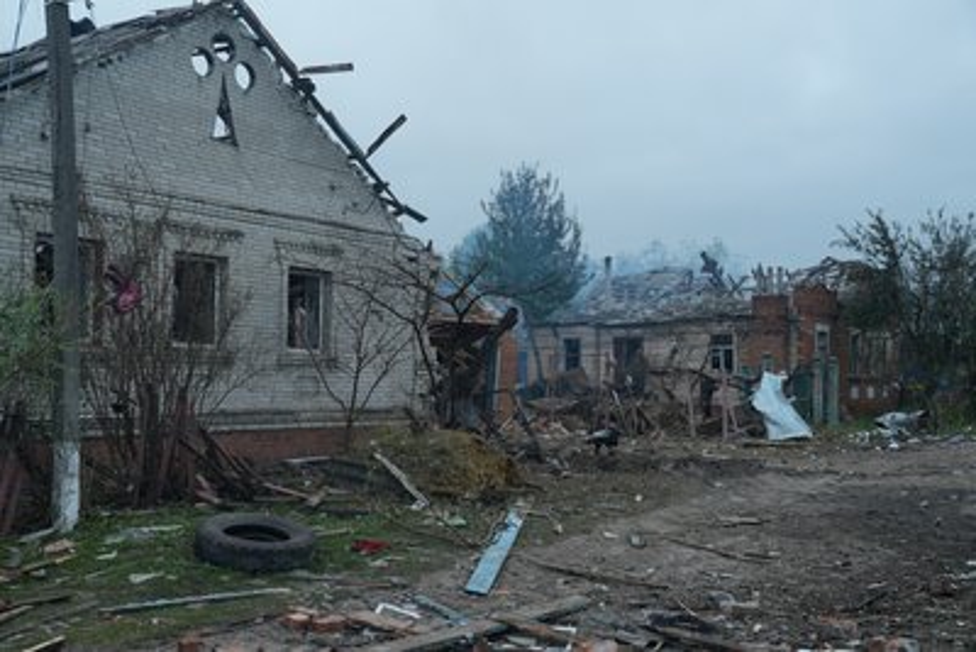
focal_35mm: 41
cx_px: 488
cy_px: 326
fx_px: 1112
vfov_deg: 32.7
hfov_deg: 47.4
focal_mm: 41
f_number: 4
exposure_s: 1/50
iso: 100
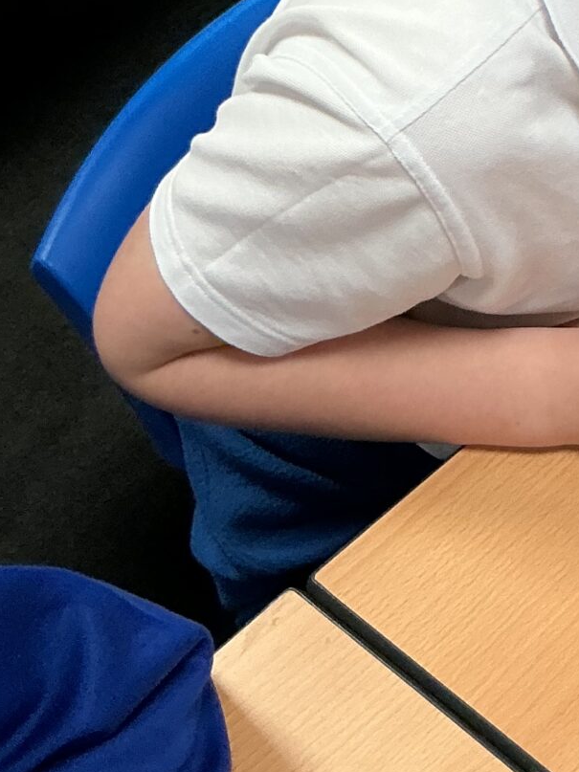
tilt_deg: -47.6
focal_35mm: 92
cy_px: 196
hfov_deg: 14.9
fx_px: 2052
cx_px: 868
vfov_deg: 21.1
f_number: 1.8
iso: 80
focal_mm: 3
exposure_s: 1/60
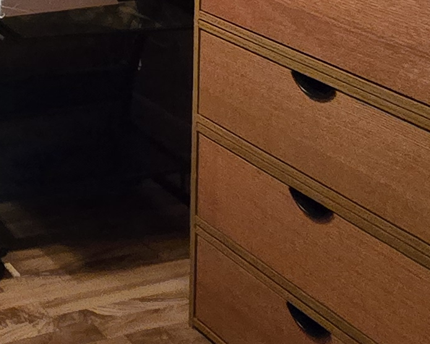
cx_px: -127
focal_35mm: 73
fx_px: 929
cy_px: -223
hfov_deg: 23.2
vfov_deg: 17.9
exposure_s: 1/60
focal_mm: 2.2
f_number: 2.2
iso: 1000
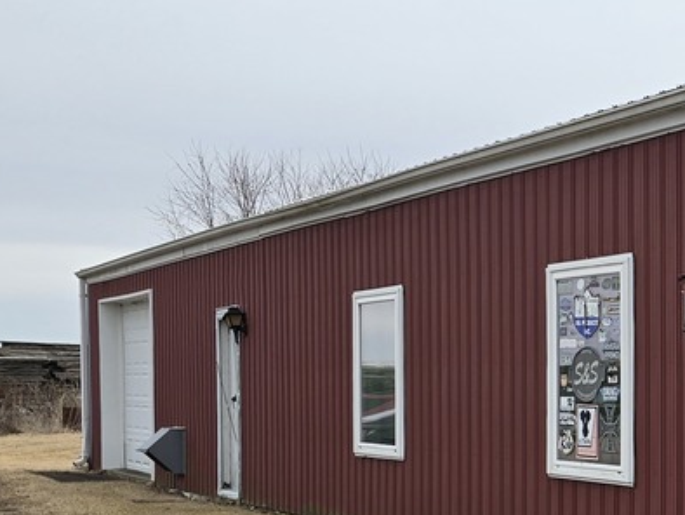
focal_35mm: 84
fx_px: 1663
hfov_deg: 19.4
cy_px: 435
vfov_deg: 17.4
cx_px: 1107
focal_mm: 6.3
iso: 12
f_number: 1.7
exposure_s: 1/514
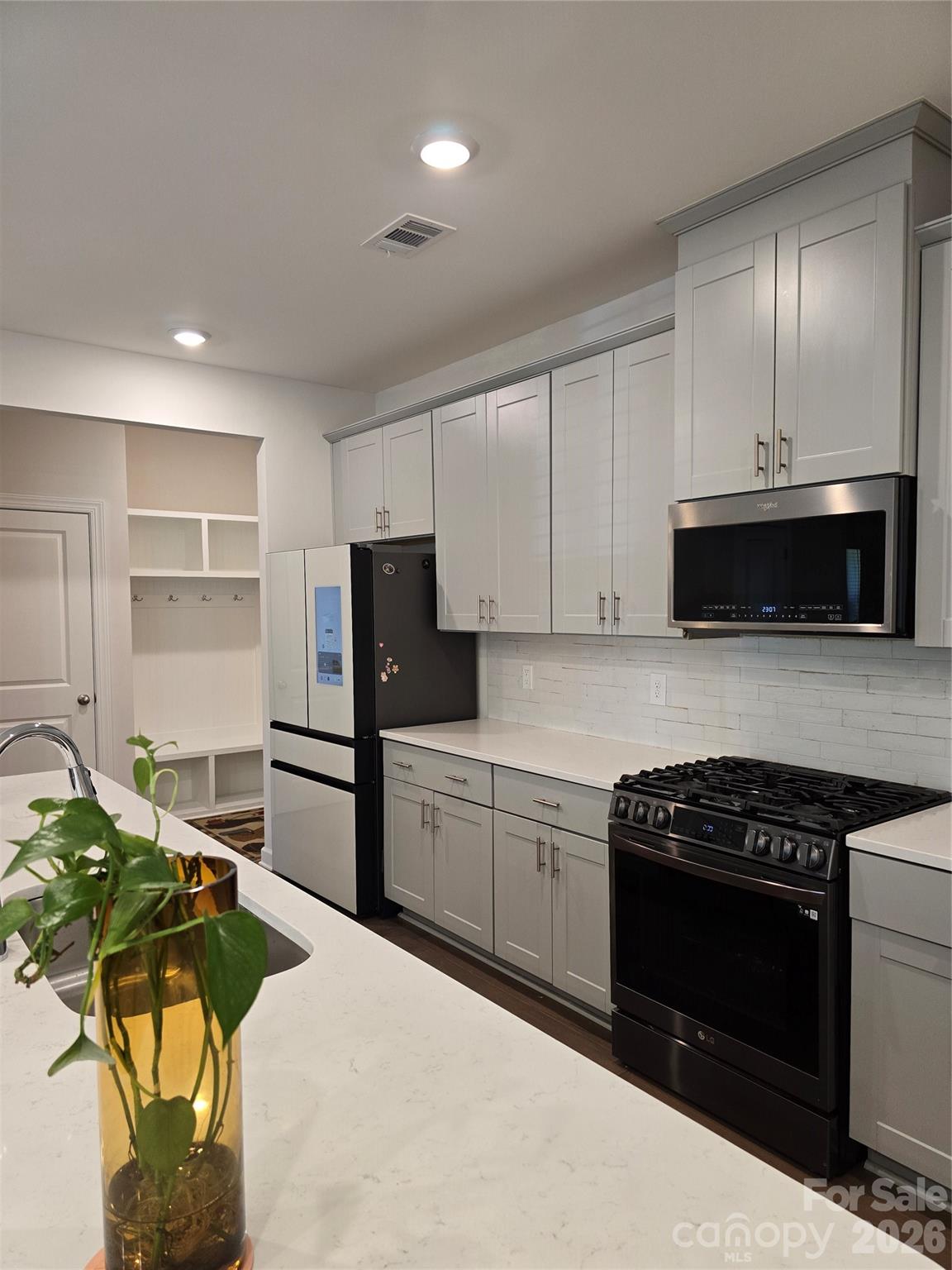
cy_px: 635
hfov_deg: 58.9
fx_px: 843
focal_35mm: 23
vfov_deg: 73.9
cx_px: 476
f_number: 1.7
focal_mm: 6.3
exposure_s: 1/120
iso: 200
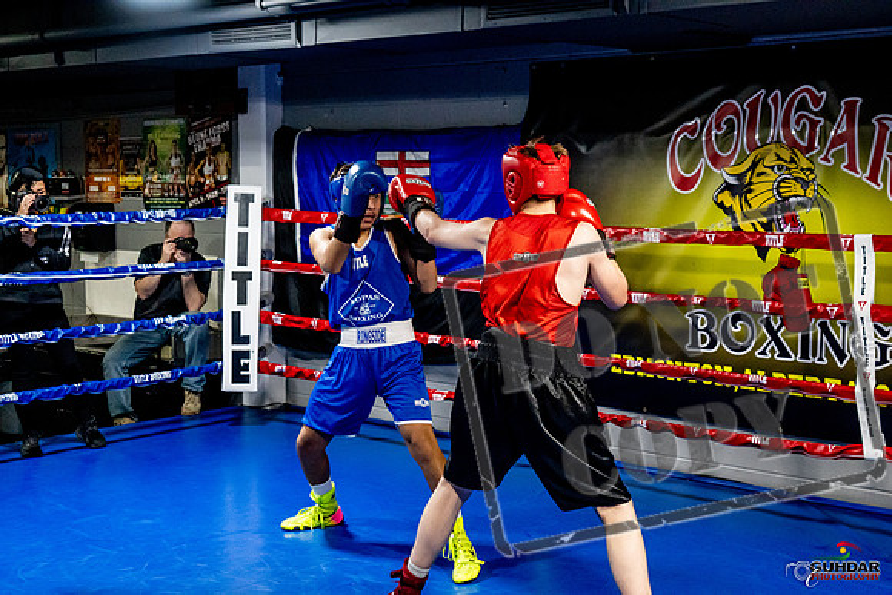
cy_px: 298
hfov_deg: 38.2
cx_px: 446
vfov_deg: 26.0
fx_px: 1289
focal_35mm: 52
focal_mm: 35
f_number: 2.8
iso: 5000
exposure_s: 1/800
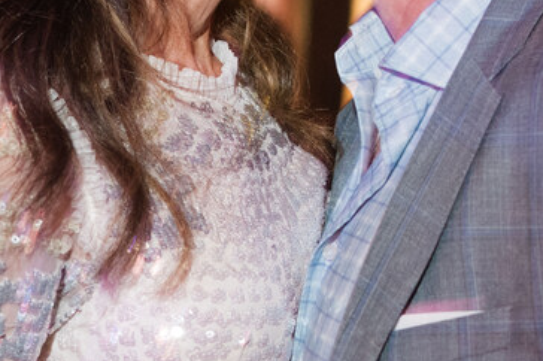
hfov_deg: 11.7
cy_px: 0
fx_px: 2652
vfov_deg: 7.8
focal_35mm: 176
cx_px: 394
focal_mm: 50
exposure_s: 1/30
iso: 2500
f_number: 3.5
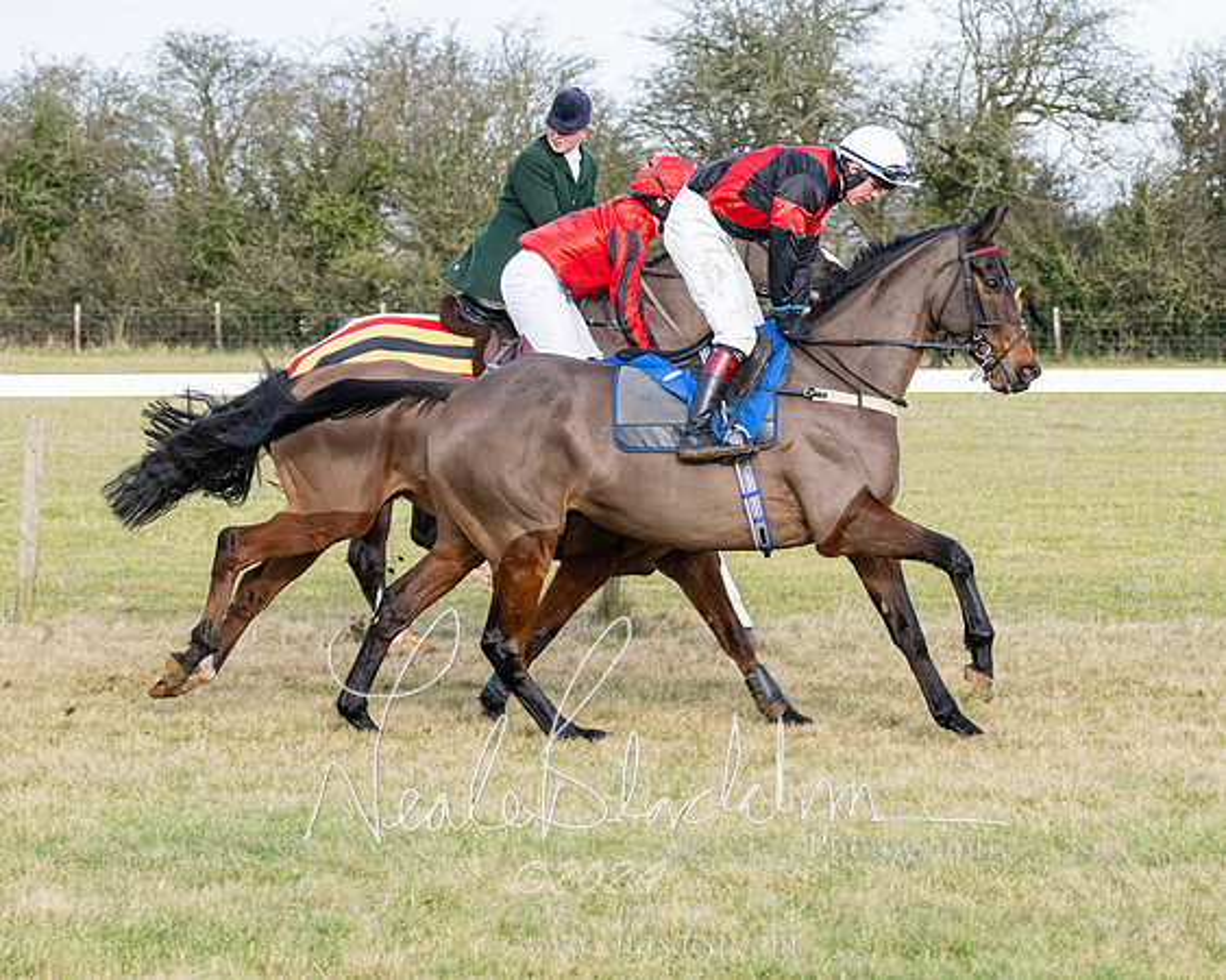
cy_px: 546
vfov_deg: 9.6
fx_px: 5820
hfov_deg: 12.0
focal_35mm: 160
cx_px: 641
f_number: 5
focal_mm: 74
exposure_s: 1/1000
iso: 400
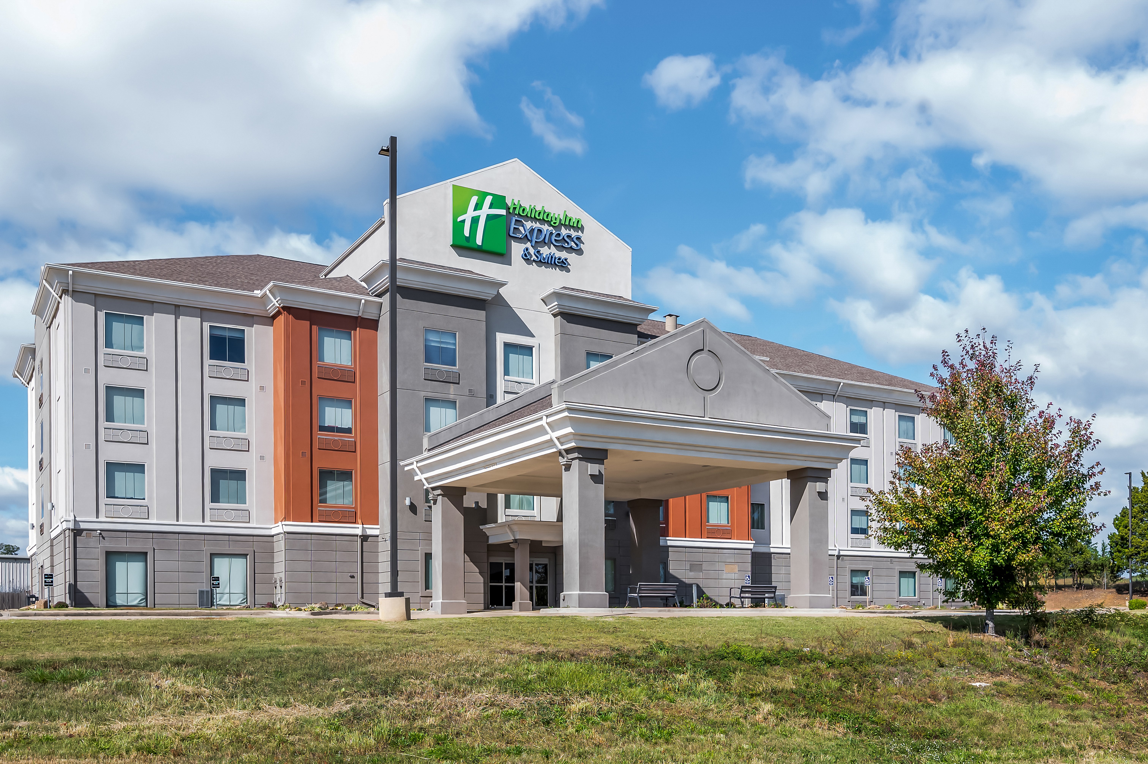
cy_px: 382
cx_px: 574
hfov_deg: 78.6
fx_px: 701
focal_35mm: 22
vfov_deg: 57.2
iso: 400
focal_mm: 22
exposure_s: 1/320
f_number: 8
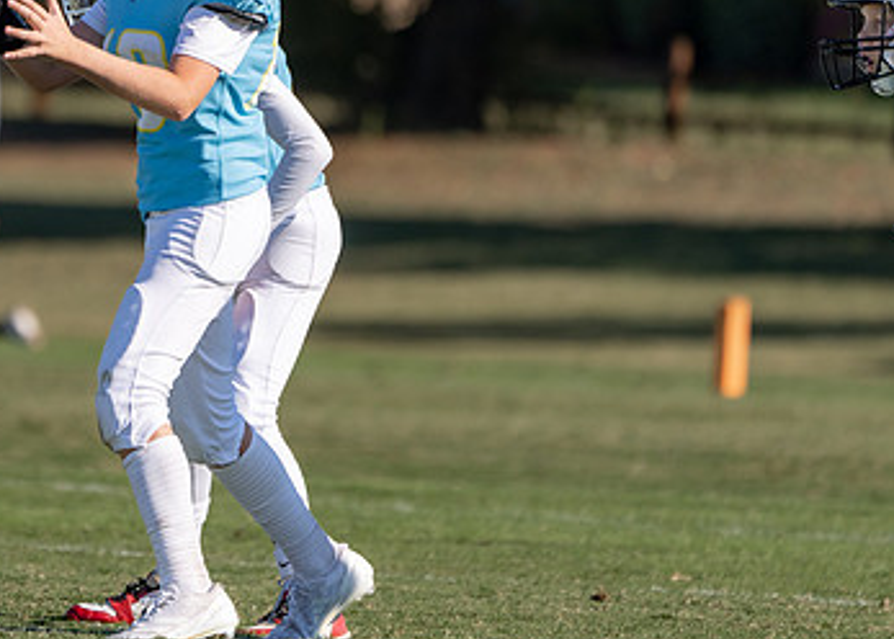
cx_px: 197
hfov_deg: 2.4
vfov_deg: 1.7
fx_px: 21230
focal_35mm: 836
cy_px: 162
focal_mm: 400
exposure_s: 1/1250
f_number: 5.6
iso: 200
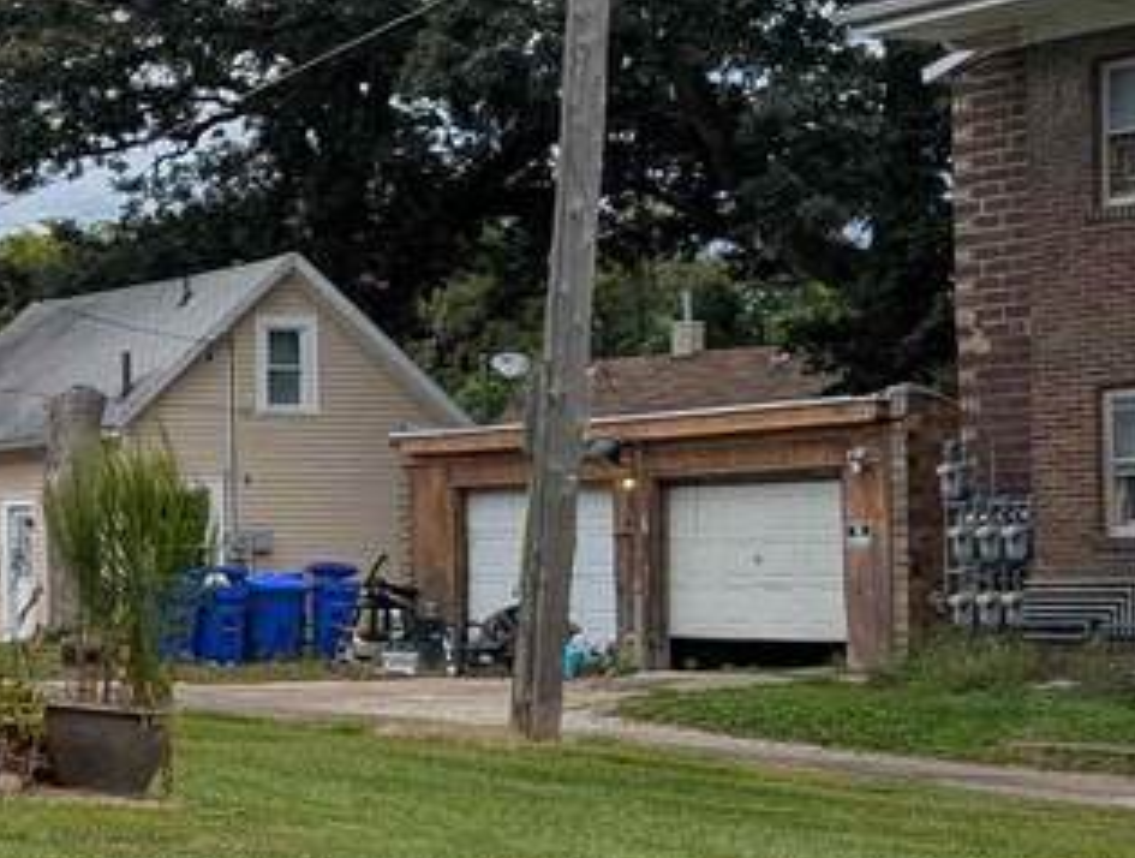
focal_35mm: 97
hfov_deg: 16.8
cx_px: -888
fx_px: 3189
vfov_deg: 15.3
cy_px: 508
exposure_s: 1/682
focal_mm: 6.9
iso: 21
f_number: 1.68
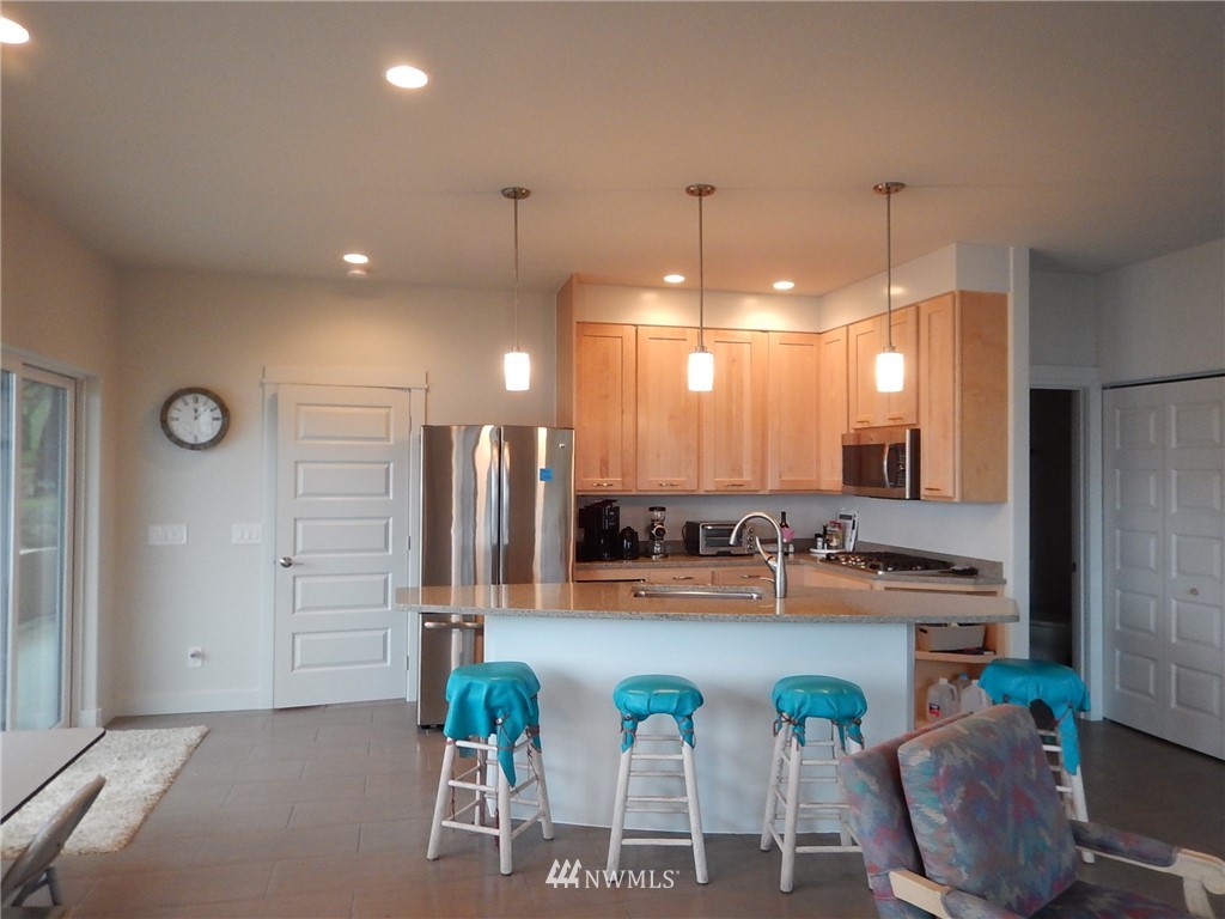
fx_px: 849
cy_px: 460
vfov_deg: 56.8
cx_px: 612
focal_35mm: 24
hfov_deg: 71.6
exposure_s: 1/50
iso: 400
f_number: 2.8
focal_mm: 4.3
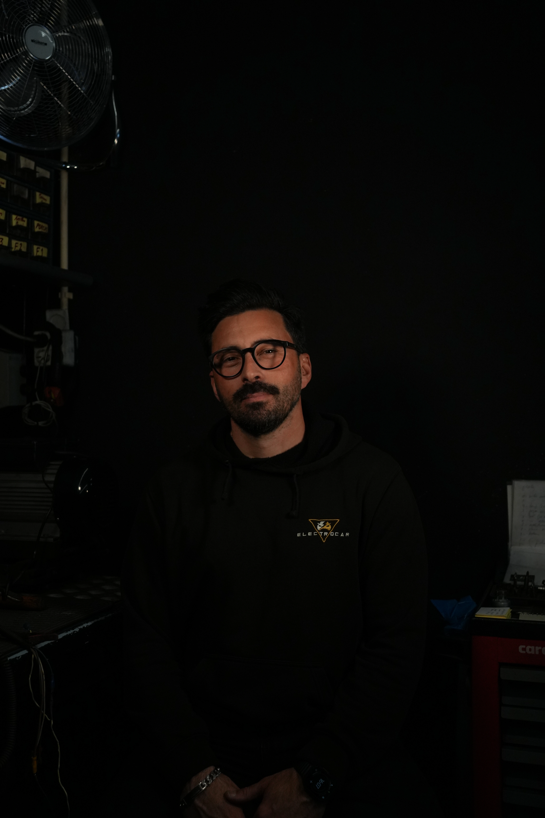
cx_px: 272
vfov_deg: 47.0
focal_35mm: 41
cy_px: 409
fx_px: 940
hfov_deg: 32.3
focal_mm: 27.6
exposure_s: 1/2000
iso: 1250
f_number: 2.8
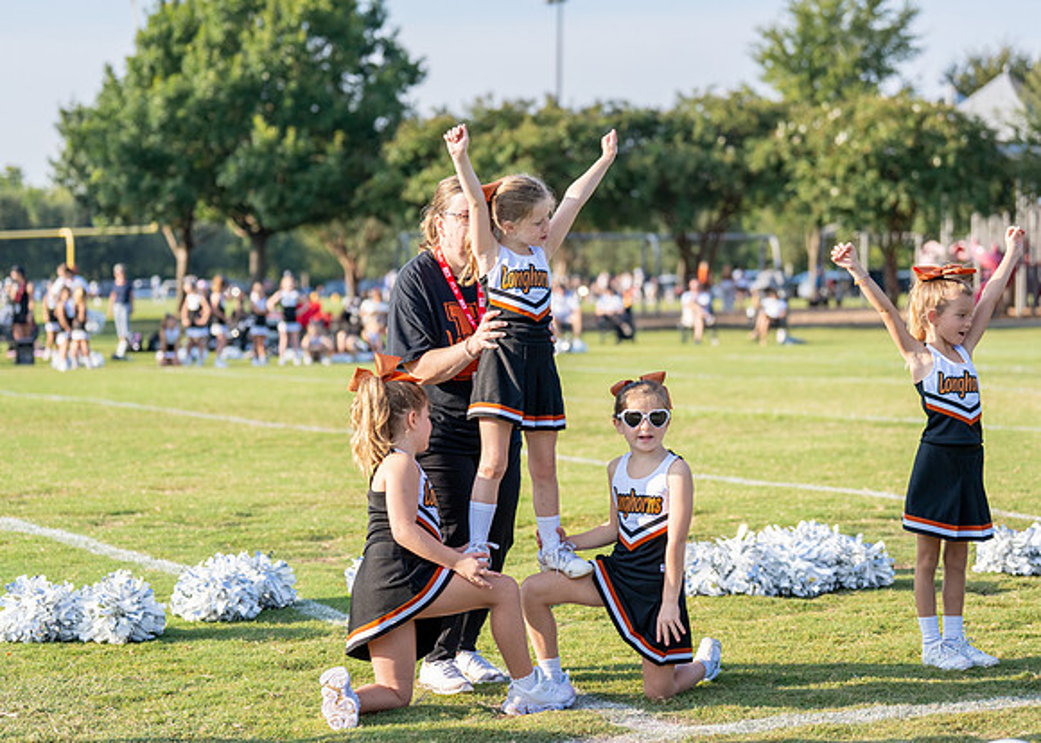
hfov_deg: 21.1
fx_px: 2801
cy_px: 350
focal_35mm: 95
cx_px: 540
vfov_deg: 15.1
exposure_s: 1/2500
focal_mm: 82
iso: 320
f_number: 2.8
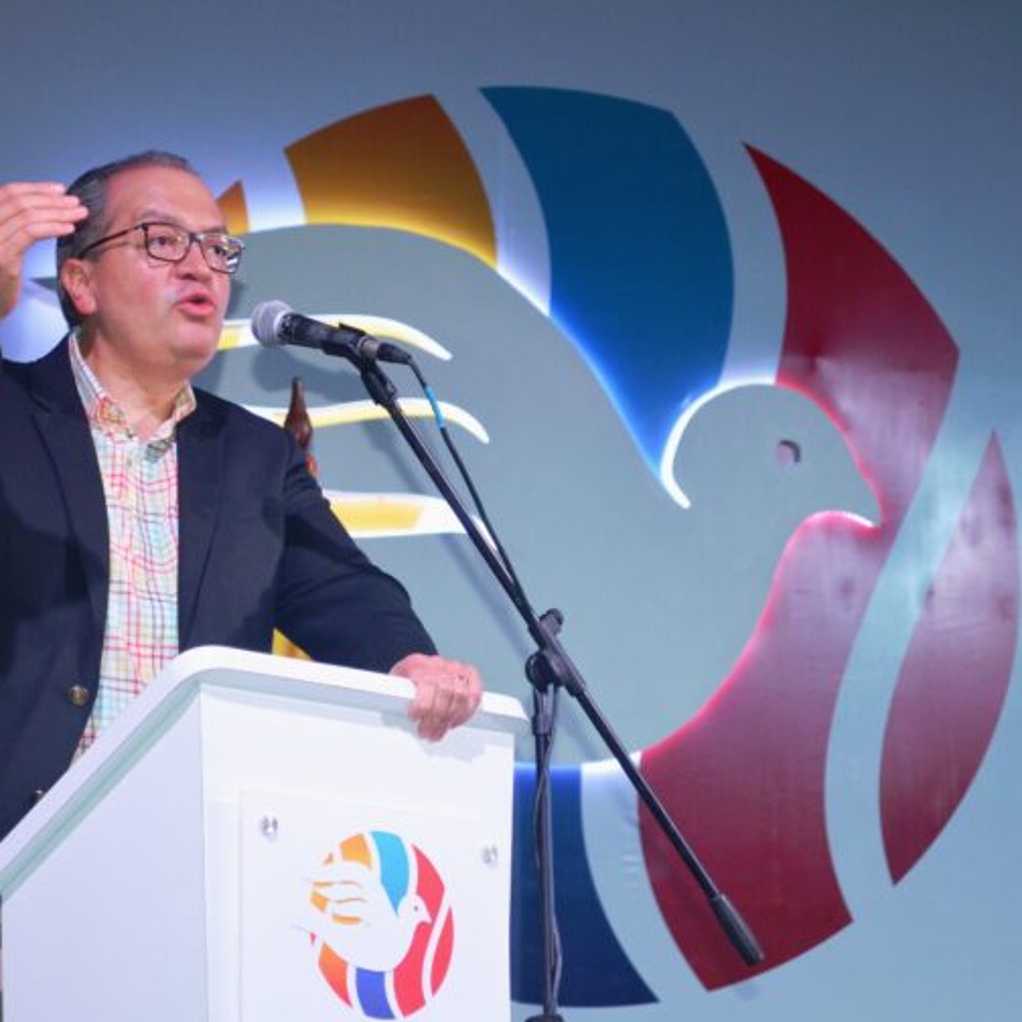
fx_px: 3562
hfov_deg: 16.3
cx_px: 294
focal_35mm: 107
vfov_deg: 16.3
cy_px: 508
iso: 2000
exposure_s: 1/60
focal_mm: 55
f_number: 5.6
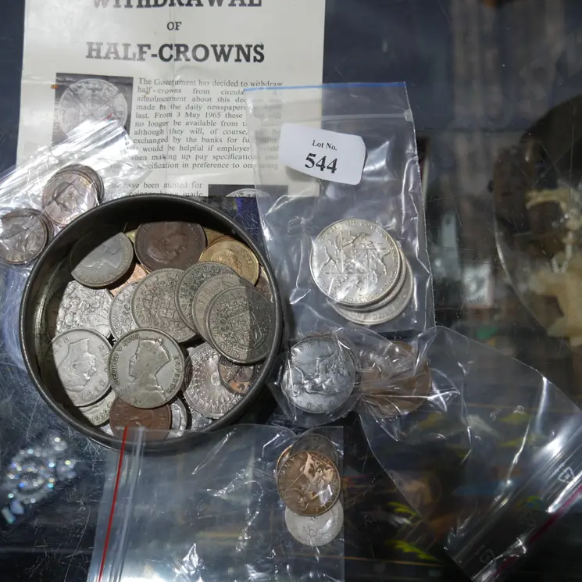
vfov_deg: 48.4
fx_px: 647
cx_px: 262
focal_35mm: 34
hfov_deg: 48.4
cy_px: 285
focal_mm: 14
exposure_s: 1/125
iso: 200
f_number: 3.5
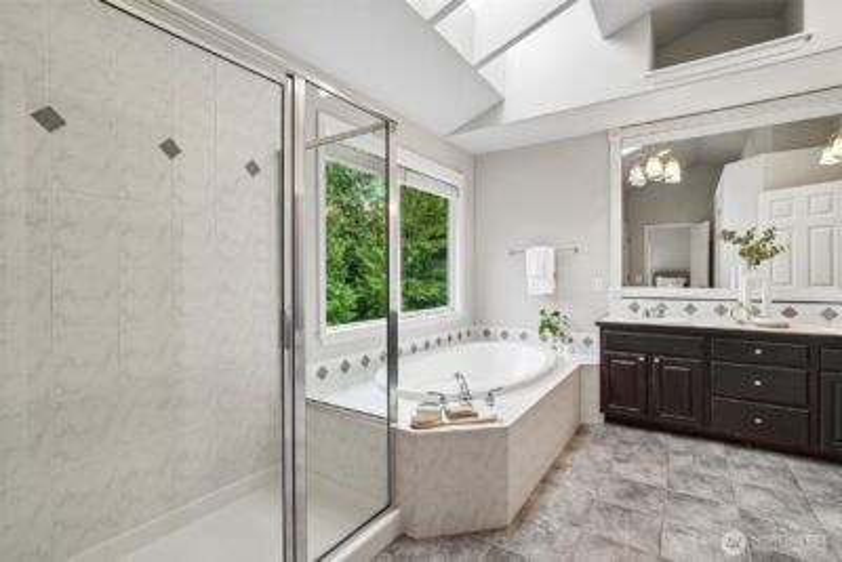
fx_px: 374
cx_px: 421
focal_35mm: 16
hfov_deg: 96.7
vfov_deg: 73.8
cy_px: 281
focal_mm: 16
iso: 1600
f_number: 8
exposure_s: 1/50
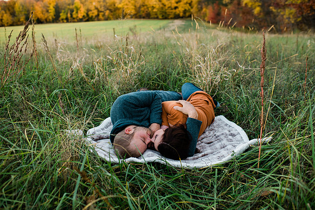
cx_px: 158
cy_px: 105
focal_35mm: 35
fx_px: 306
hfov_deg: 54.4
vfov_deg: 37.9
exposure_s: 1/200
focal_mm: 35
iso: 200
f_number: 2.8
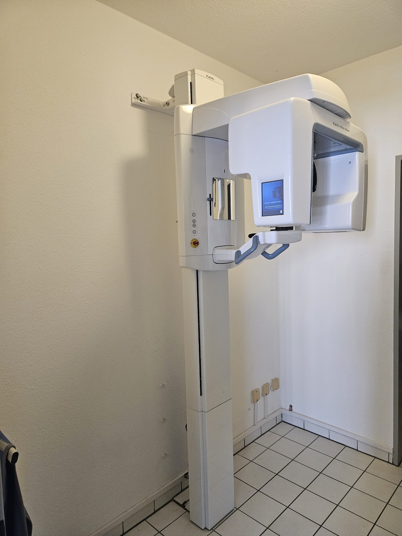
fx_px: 356
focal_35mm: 23
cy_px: 268
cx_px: 201
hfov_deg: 58.9
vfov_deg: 73.9
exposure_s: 1/101
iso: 640
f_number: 1.8
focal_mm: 5.4
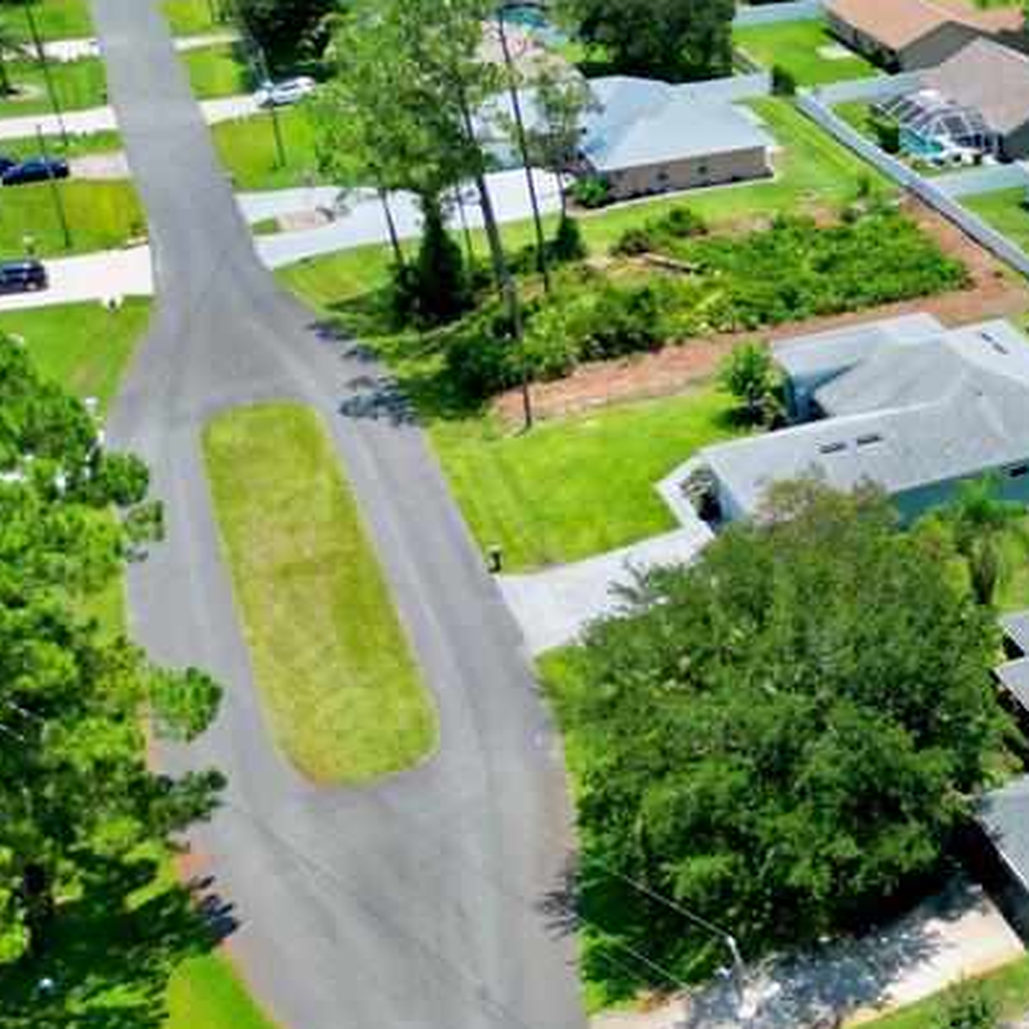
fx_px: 1850
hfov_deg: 27.8
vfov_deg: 31.0
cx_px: 1191
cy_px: 438
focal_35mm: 55
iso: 140
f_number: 1.7
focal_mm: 6.72
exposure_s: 1/3000
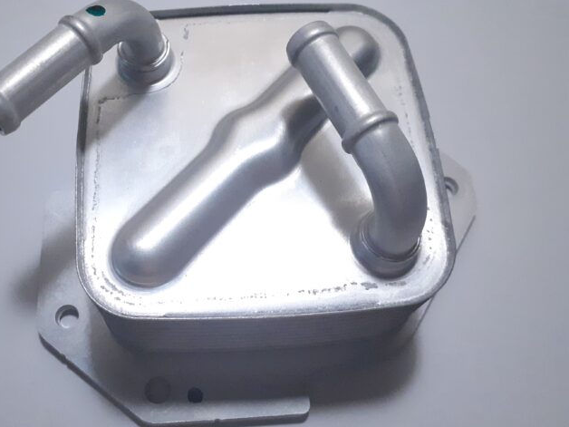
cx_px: 223
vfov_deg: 42.9
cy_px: 202
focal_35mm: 33
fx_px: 542
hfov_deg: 54.9
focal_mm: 3.6
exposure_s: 1/295
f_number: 1.9
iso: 800
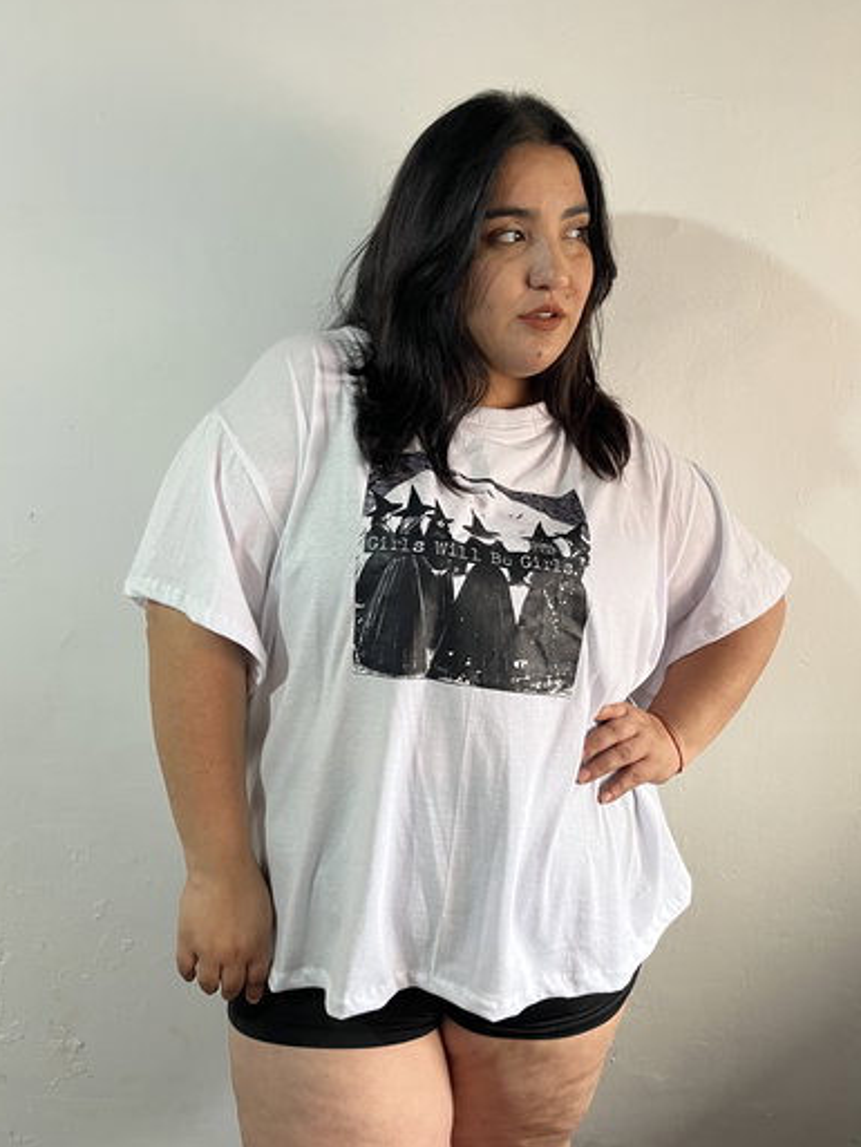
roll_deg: -0.3
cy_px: 582
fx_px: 895
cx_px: 418
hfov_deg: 51.4
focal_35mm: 27
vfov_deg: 65.3
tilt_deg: -12.2
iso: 160
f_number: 1.6
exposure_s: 1/50
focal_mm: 5.1
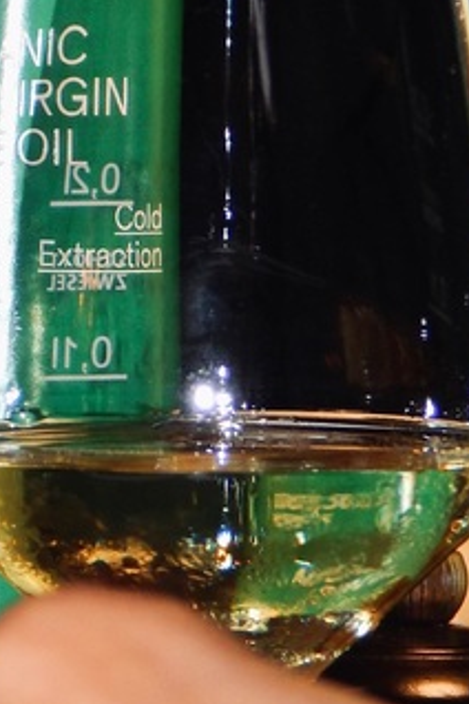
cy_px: 104
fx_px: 7797
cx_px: 107
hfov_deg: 3.4
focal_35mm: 399
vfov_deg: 5.2
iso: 200
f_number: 4.8
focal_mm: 23.4
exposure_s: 1/30
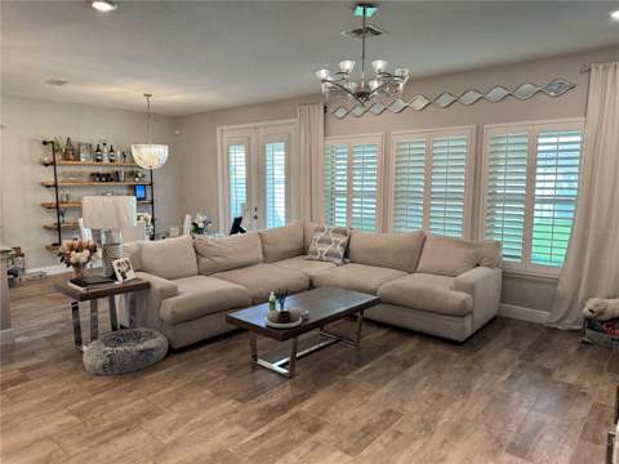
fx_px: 429
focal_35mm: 24
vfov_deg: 56.8
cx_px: 310
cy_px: 232
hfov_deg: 71.6
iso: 200
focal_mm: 6.76
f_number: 1.78
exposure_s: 1/120
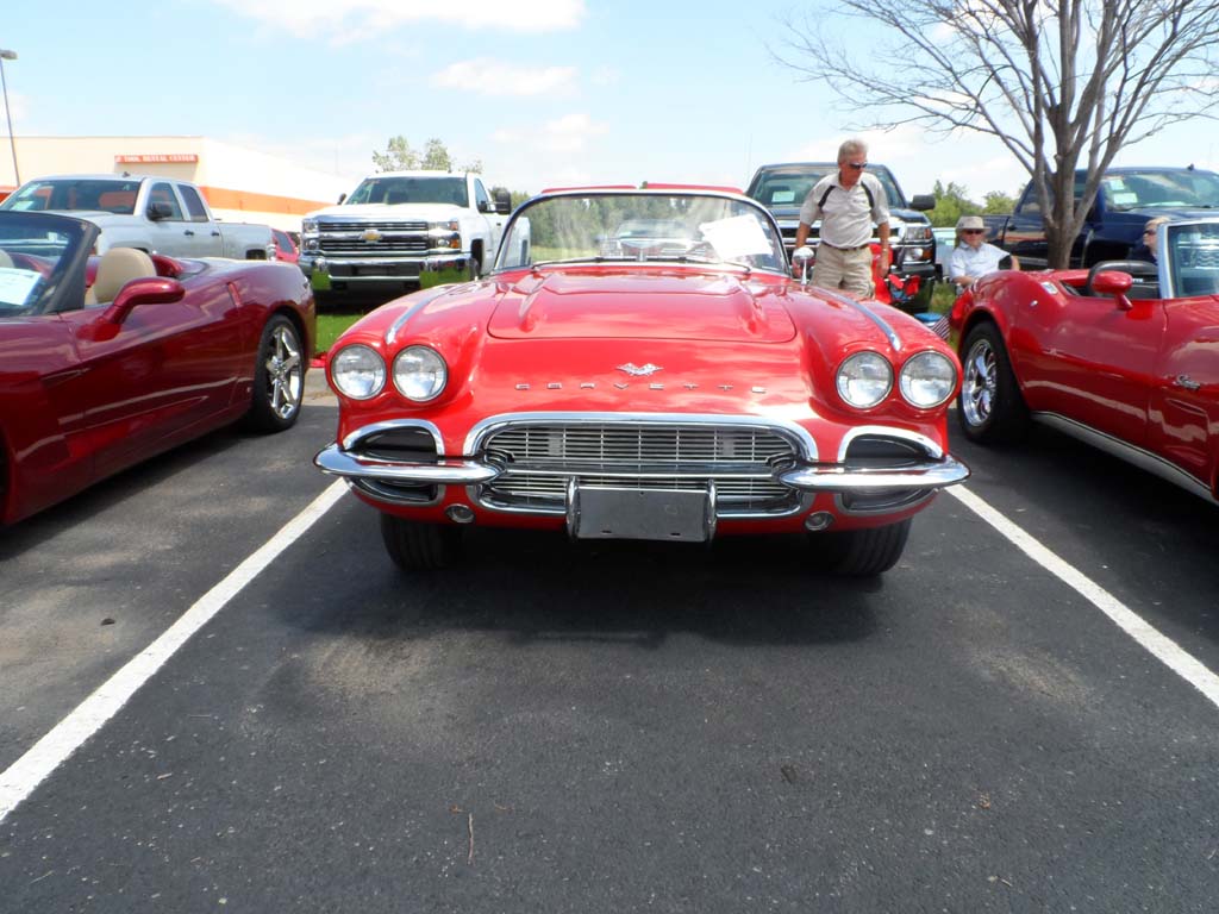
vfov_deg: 56.8
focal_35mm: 24
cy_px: 457
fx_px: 845
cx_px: 610
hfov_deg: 71.6
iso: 80
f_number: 4.5
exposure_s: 1/250
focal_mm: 4
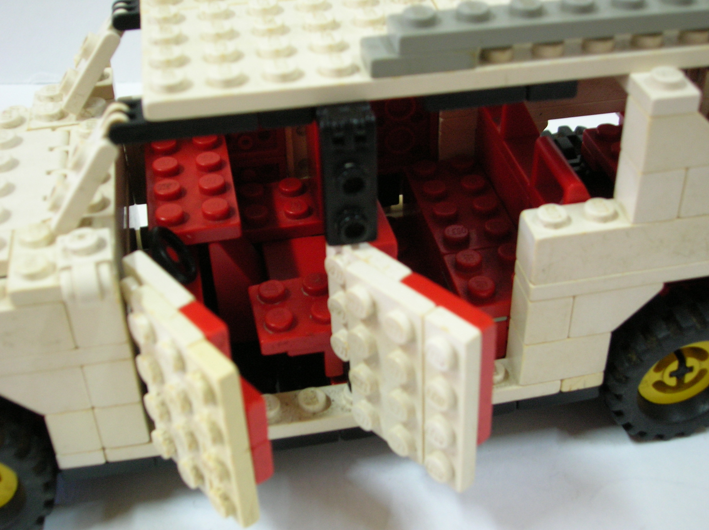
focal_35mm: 46
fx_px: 941
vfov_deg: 31.5
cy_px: 265
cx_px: 354
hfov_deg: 41.3
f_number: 3.2
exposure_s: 1/2.7
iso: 100
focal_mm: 7.7
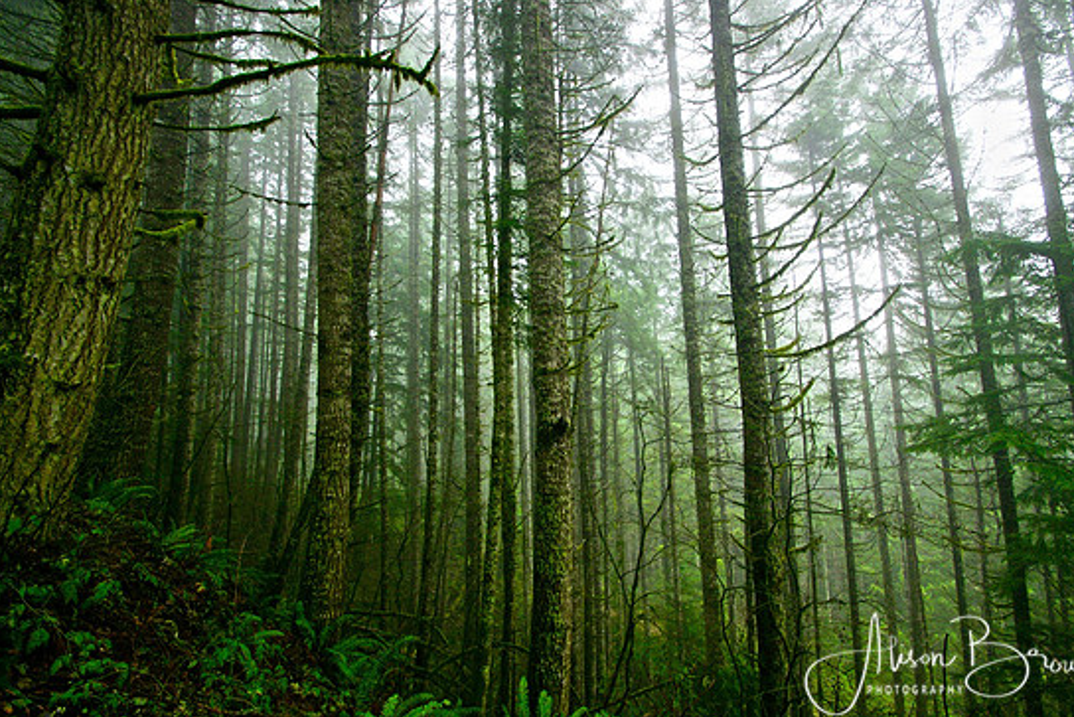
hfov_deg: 96.6
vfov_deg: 73.8
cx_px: 563
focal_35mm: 16
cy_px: 351
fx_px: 477
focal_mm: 10
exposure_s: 1/40
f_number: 5
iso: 200
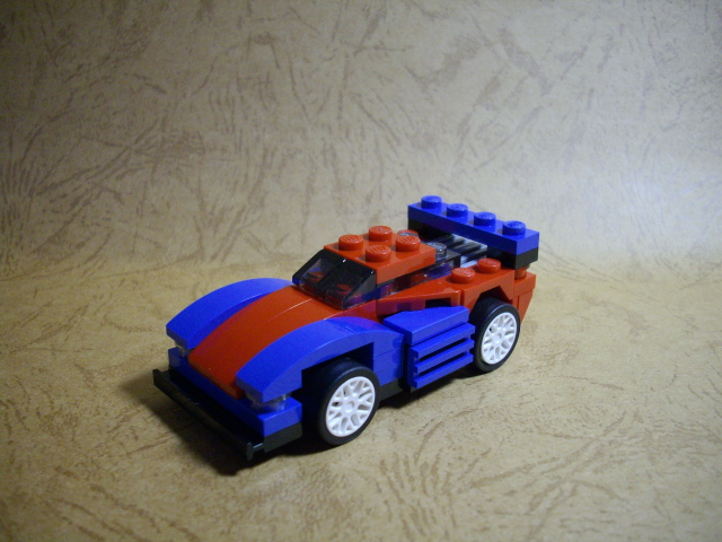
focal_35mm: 37
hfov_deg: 50.1
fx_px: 772
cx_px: 361
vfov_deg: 38.7
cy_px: 271
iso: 243
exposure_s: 1/50
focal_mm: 6.2
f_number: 2.8
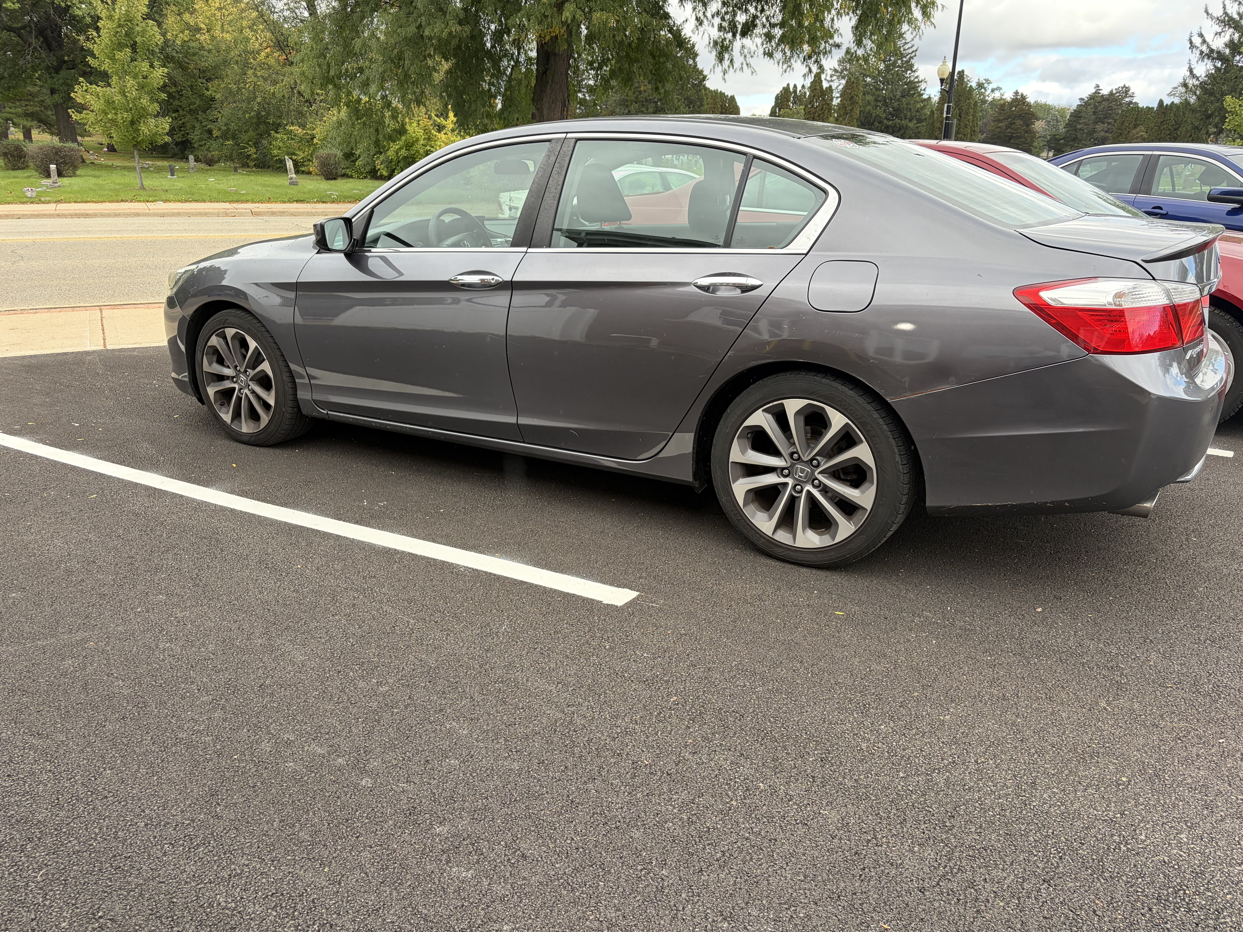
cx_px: 622
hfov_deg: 67.3
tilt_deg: -18.3
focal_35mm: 26
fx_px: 934
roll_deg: -1.2
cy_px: 466
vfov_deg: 53.1
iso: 50
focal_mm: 5.96
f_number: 1.6
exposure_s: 1/566
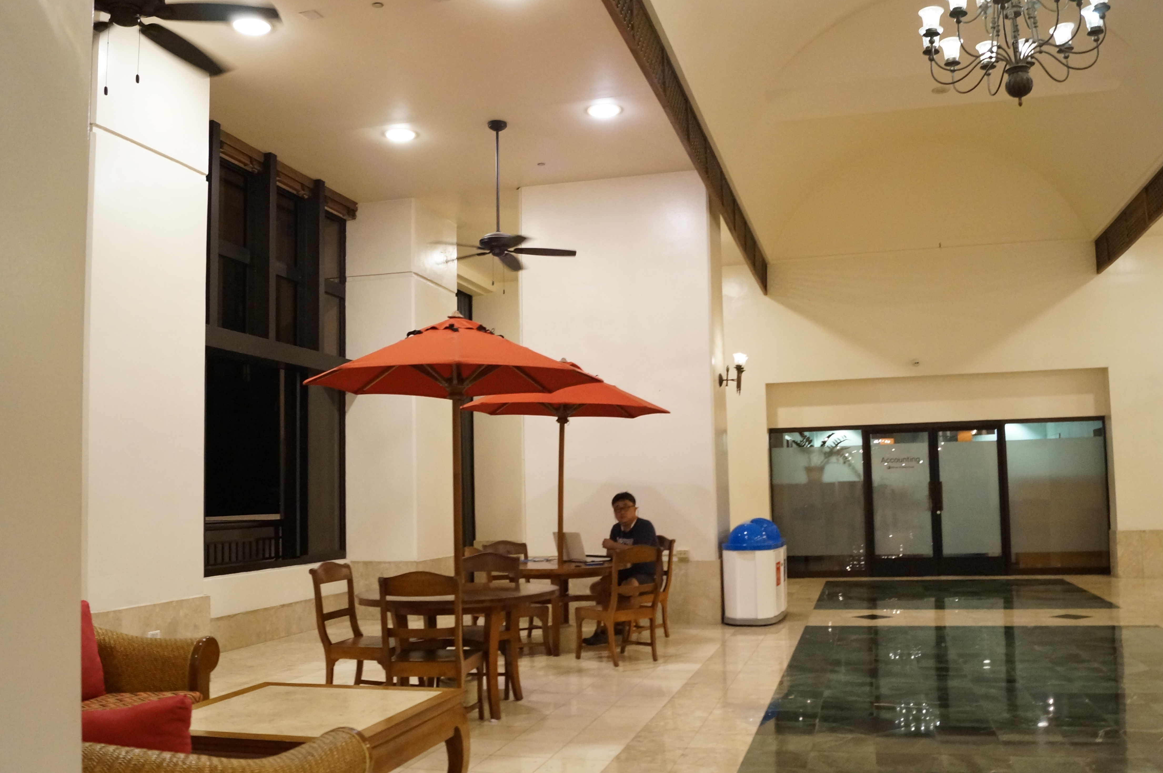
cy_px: 416
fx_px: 968
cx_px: 625
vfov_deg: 43.5
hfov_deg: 61.9
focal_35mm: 30
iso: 2000
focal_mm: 18
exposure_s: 1/60
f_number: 4
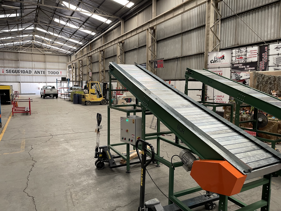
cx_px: 140
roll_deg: -0.8
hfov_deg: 67.3
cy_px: 106
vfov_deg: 53.1
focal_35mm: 26
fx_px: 211
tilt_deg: -6.1
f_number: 1.6
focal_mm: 5.1
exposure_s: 1/83
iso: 125
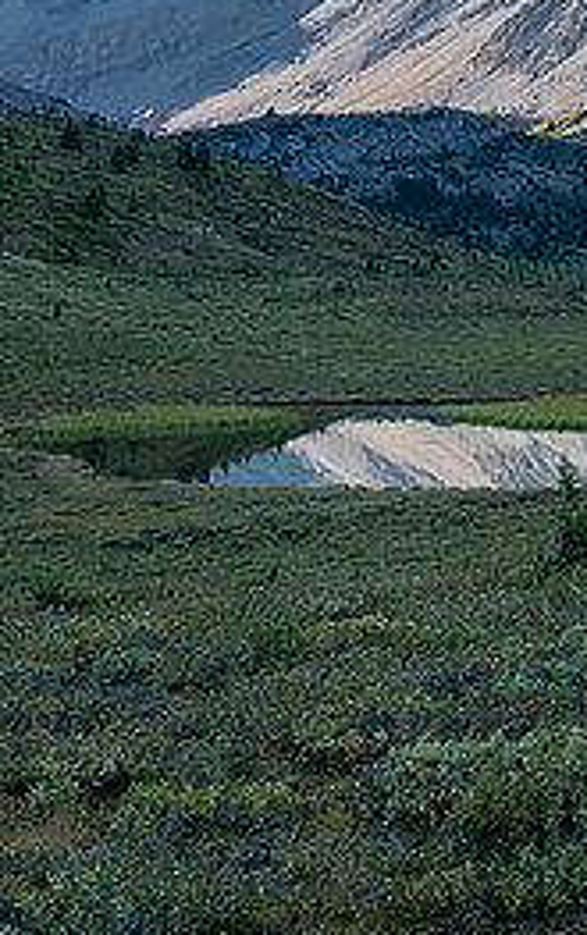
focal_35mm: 98
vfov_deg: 20.9
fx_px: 2502
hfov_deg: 13.1
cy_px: 187
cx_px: 662
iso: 200
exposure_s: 1/125
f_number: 8
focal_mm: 21
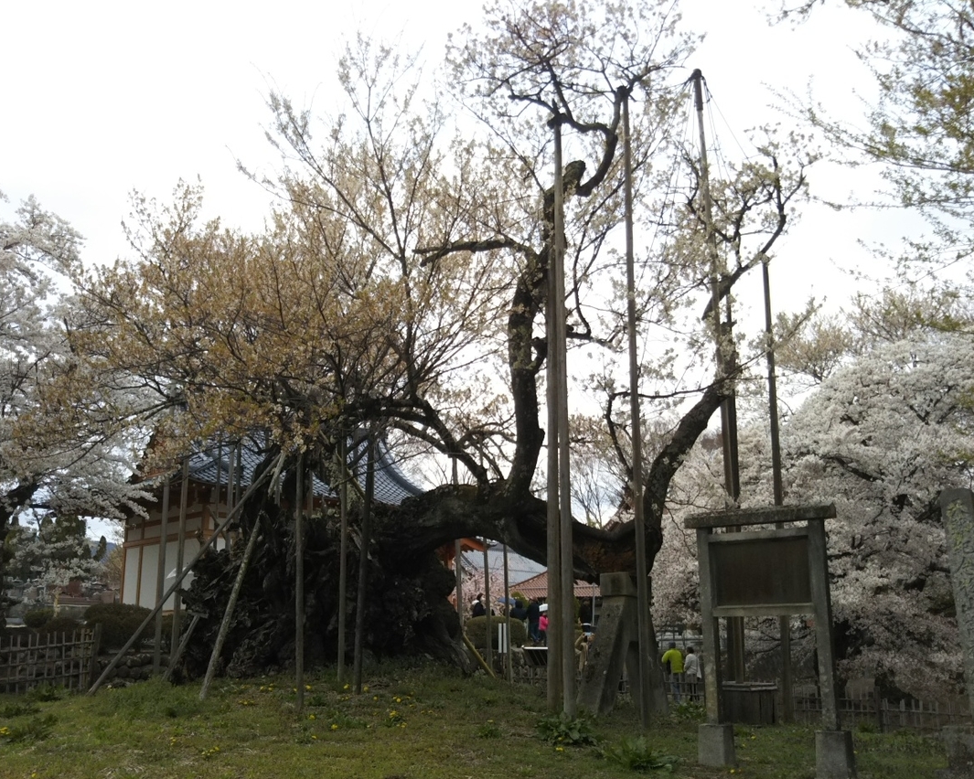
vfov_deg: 44.5
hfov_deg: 54.2
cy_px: 406
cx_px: 486
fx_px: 951
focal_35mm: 33
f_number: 2.2
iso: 25
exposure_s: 1/485
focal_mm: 4
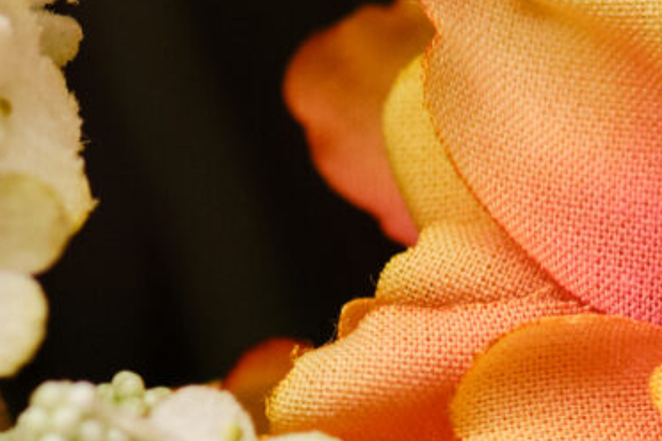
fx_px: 9488
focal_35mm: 516
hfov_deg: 4.0
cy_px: 938
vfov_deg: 2.6
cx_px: -109
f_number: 4
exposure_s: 1/100
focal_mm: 50
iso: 500
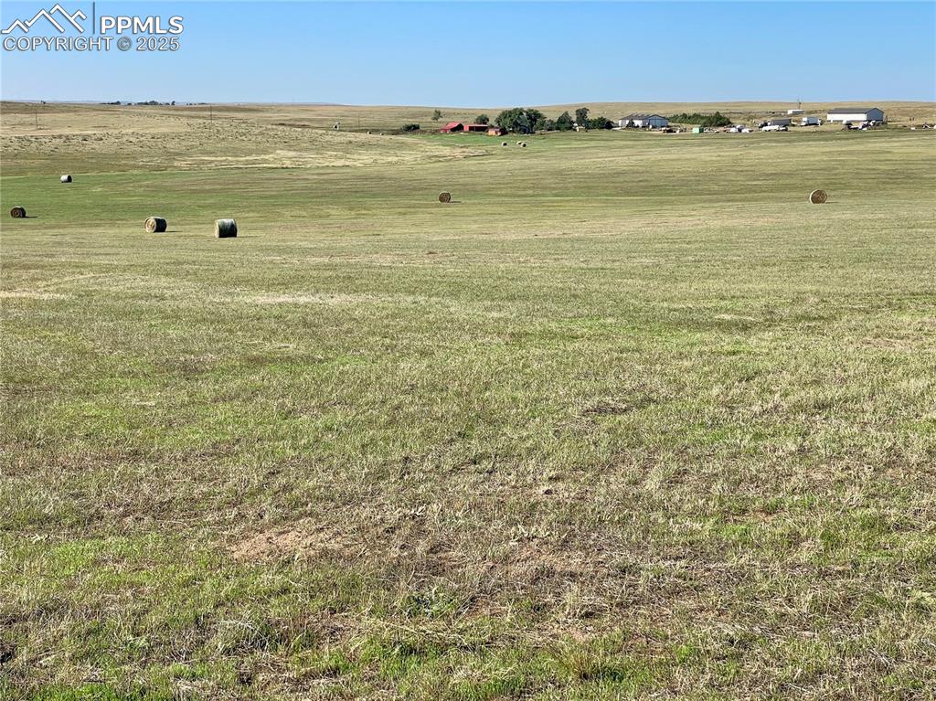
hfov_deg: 36.8
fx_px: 1405
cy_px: 350
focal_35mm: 52
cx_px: 468
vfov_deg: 28.0
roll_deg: -0.2
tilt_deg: -9.9
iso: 25
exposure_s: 1/1453
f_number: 2
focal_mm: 6
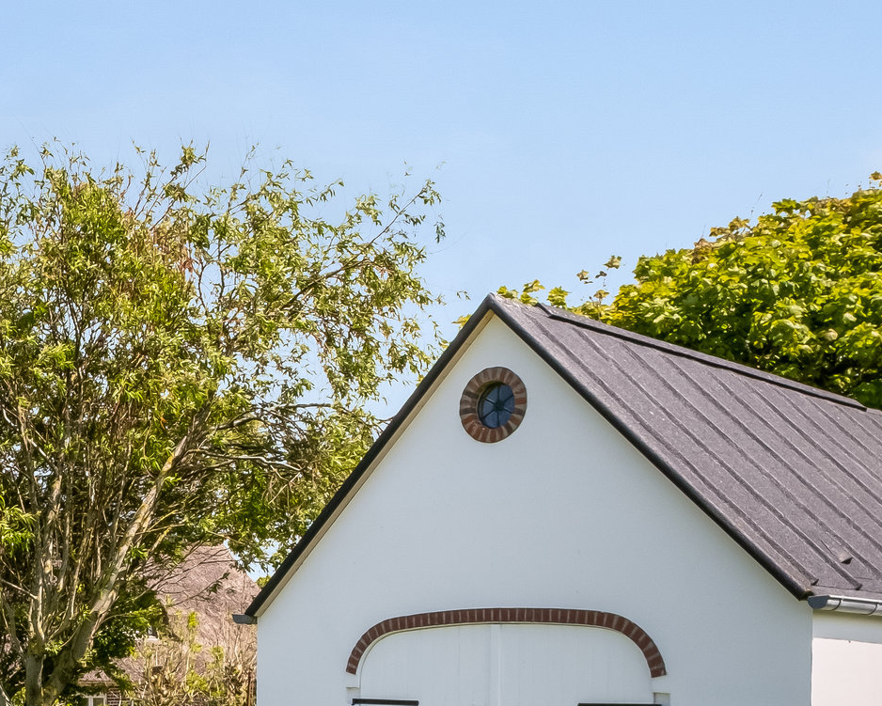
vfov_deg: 25.7
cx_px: -10
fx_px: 1488
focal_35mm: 57
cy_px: 662
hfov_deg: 30.5
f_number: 10
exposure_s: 1/250
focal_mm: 12.6
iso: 160
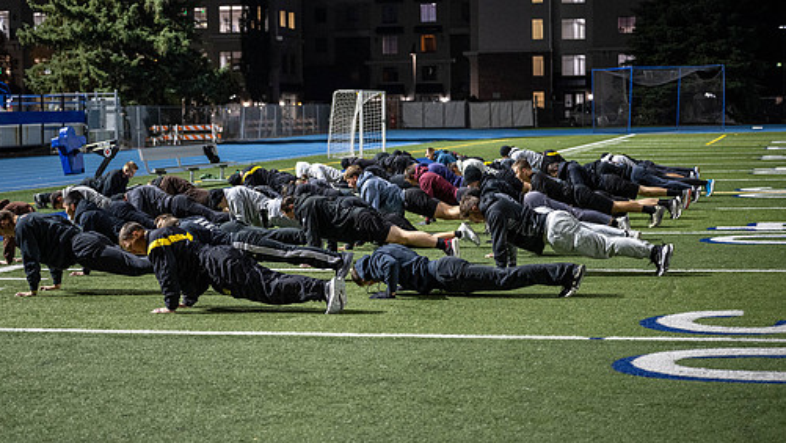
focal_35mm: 79
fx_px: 1647
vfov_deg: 15.3
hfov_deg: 26.8
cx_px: 328
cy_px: 186
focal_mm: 60
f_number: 2.8
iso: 2000
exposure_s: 1/125
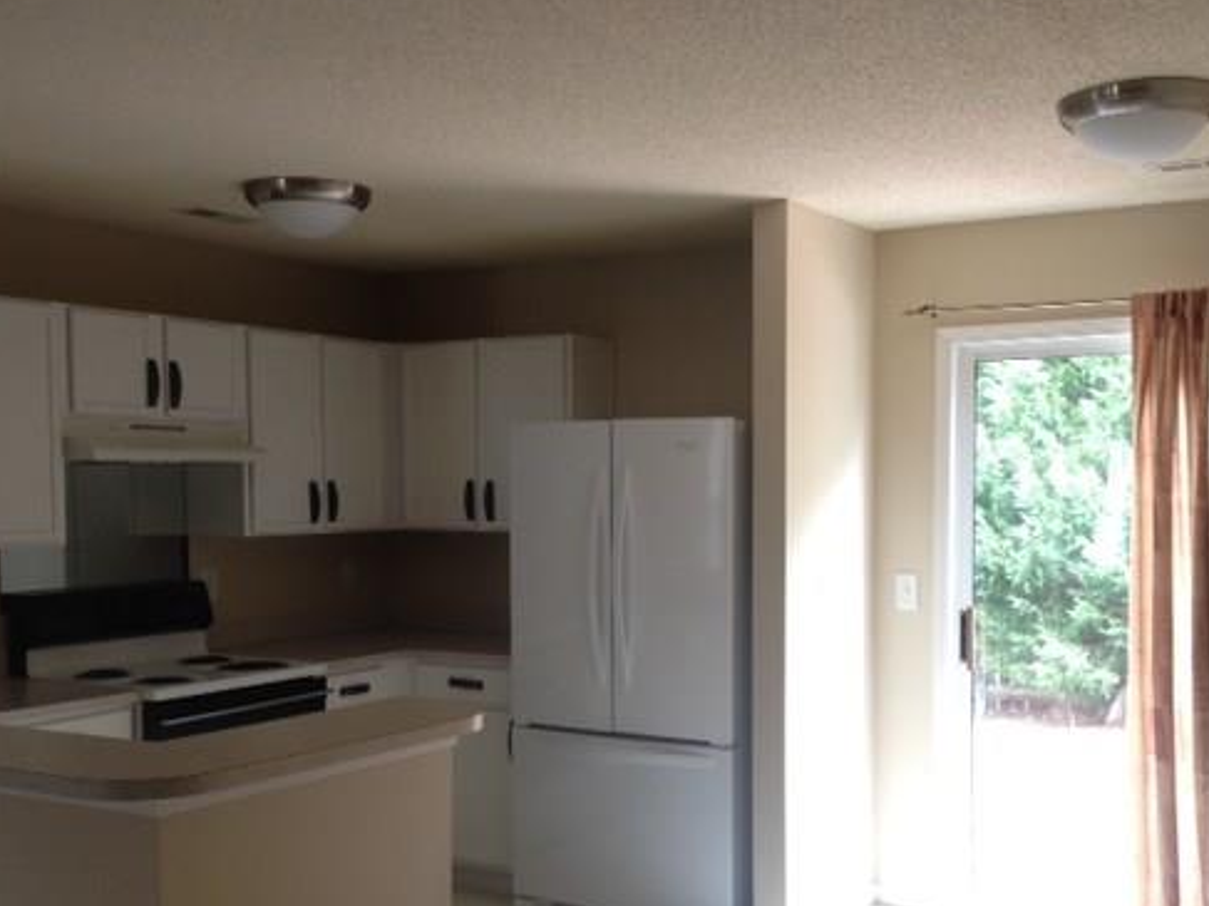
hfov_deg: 41.2
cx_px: 645
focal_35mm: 46
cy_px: 556
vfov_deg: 31.4
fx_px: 1606
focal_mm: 4.28
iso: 50
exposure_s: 1/20
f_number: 2.4
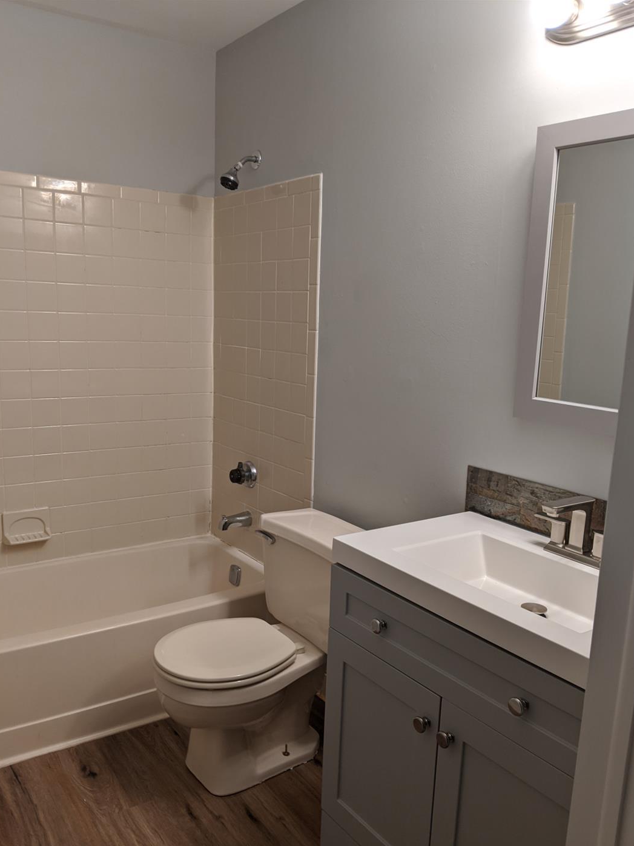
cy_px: 454
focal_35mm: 29
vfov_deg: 61.6
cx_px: 325
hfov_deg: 48.2
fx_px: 709
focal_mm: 4.44
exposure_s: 1/40
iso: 53
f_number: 1.8
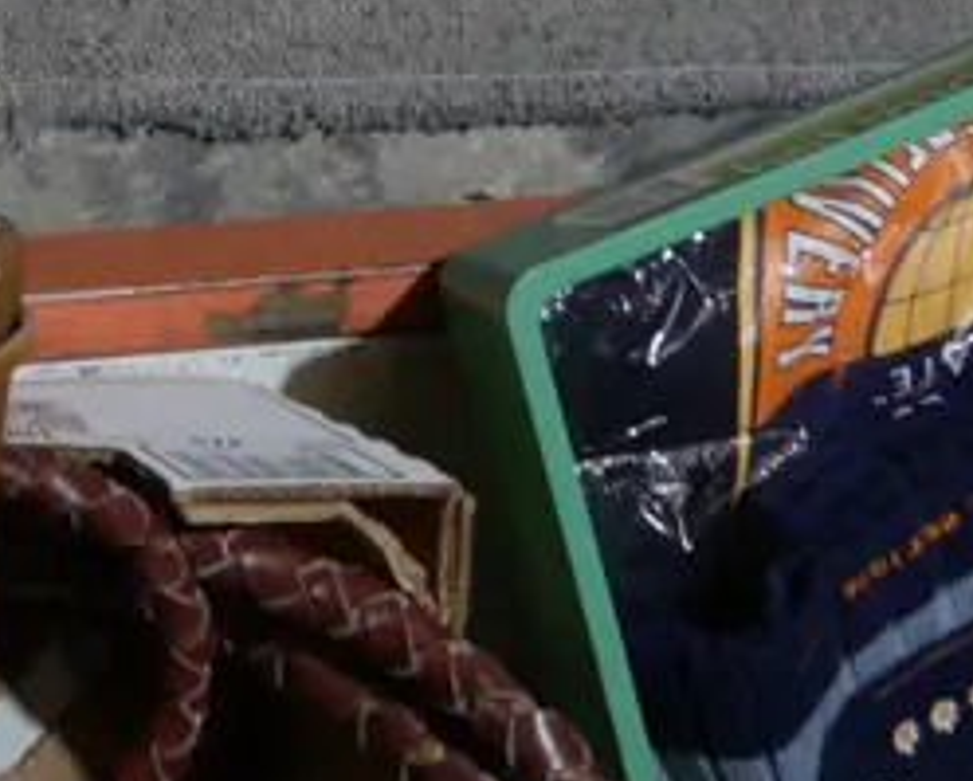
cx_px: -149
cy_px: -614
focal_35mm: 137
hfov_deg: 13.7
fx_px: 3950
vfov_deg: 10.6
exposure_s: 1/60
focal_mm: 17
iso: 250
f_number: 4
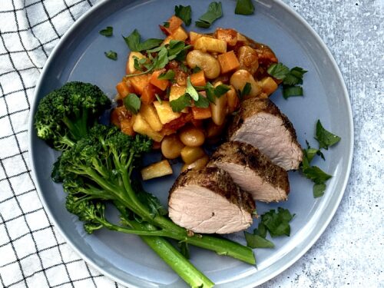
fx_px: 532
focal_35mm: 48
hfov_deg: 39.7
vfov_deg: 30.3
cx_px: 192
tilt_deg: -88.6
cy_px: 144
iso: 64
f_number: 1.78
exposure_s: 1/2331
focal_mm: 6.76
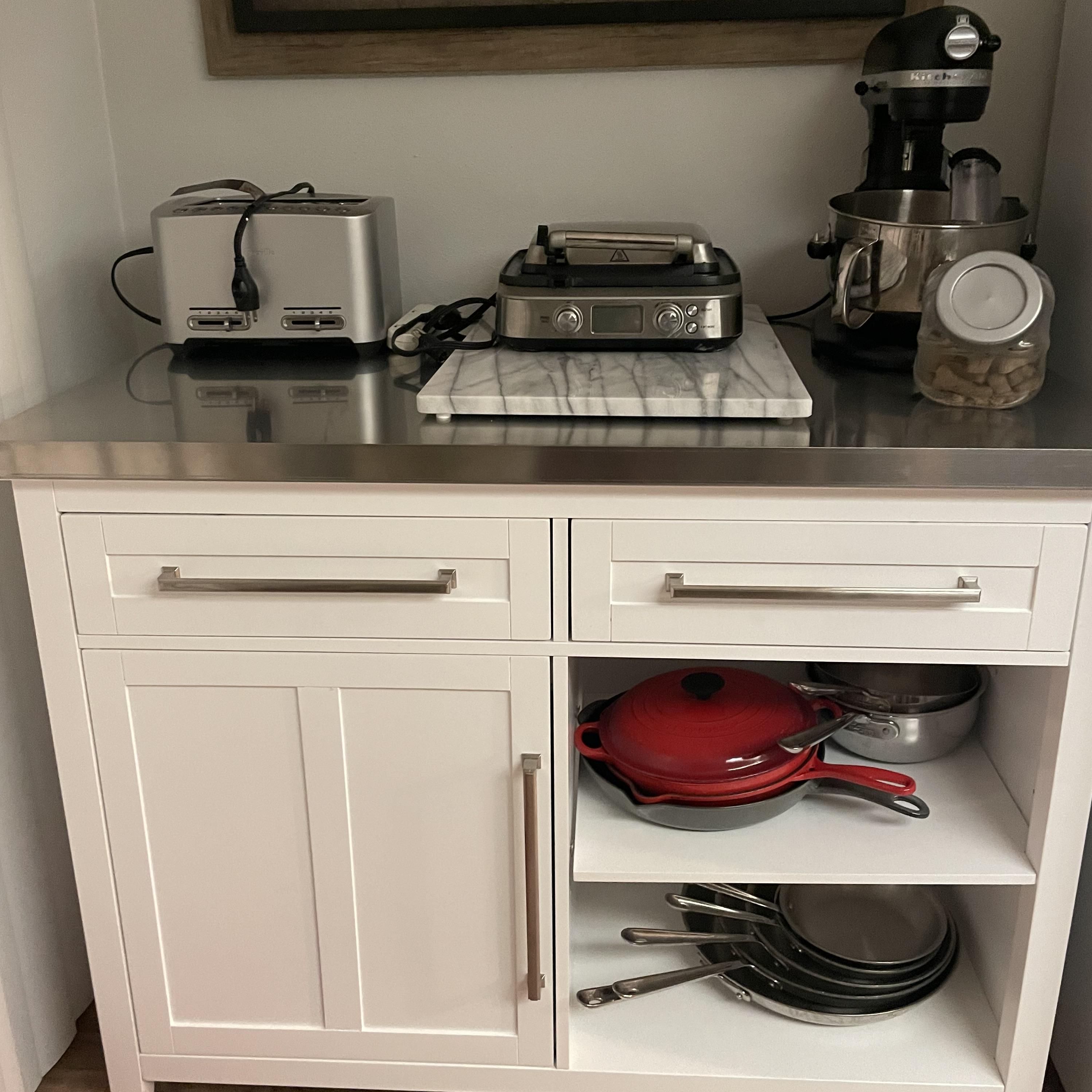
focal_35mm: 31
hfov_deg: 52.5
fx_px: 1106
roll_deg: +0.9
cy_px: 502
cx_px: 552
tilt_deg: -17.4
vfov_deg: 52.5
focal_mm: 4.2
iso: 640
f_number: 1.6
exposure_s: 1/31
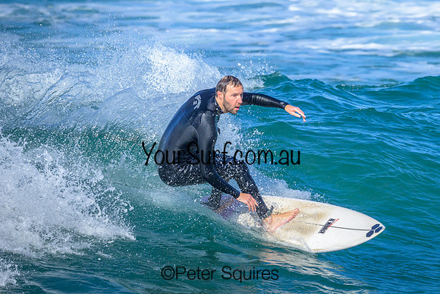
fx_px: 13389
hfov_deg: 1.9
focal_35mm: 1095
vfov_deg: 1.3
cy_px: 93
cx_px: 301
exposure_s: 1/2000
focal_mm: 800
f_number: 10
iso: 800
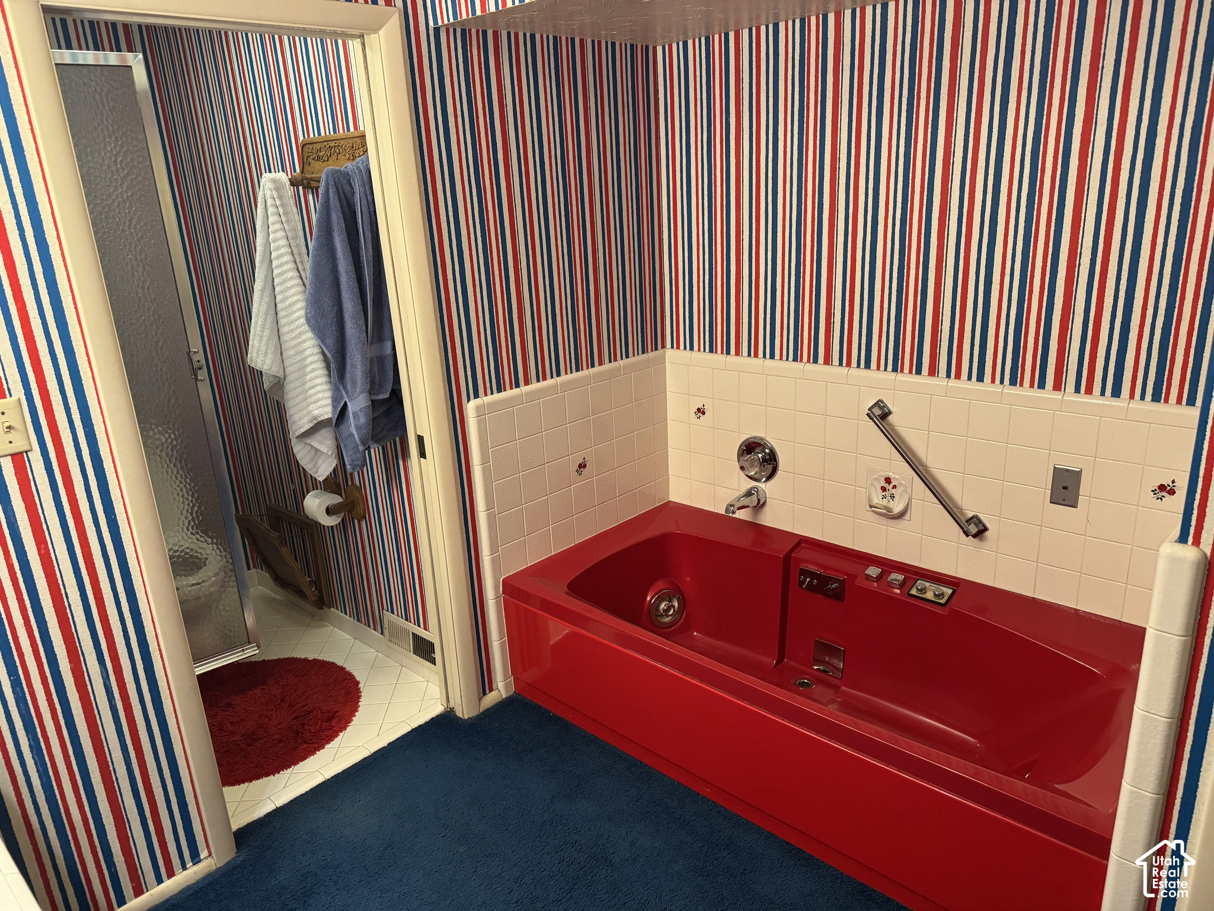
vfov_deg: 56.8
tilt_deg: -19.1
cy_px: 456
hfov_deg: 71.6
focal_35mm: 24
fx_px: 842
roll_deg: +3.4
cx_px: 607
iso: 400
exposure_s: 1/60
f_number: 1.78
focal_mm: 6.76
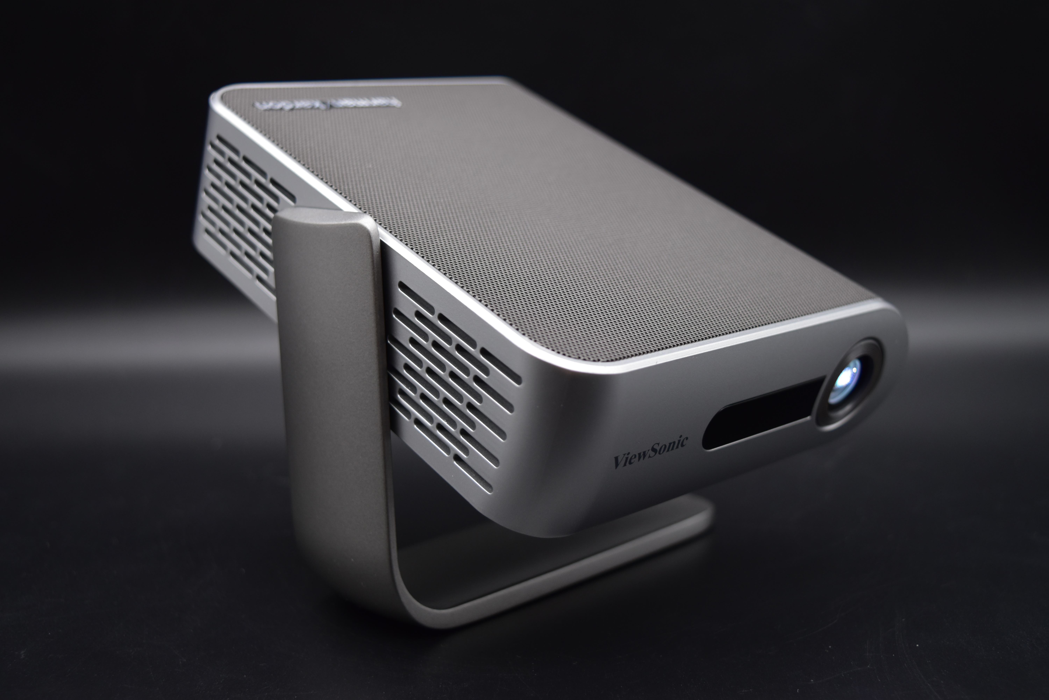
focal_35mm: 45
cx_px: 524
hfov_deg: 43.6
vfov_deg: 29.9
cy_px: 350
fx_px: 1311
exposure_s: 1/60
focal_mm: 30
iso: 400
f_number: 5
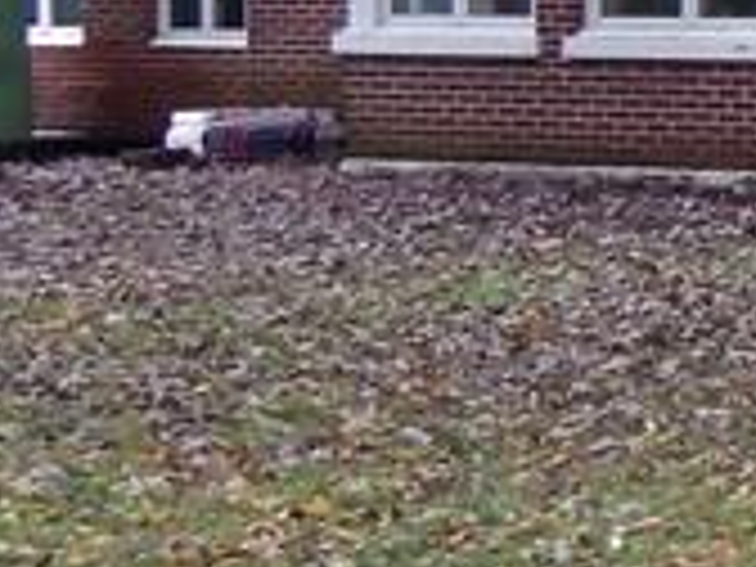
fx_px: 3058
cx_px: 1796
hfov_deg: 11.6
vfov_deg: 10.6
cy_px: 86
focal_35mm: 140
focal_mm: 4
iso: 125
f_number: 3
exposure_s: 1/50
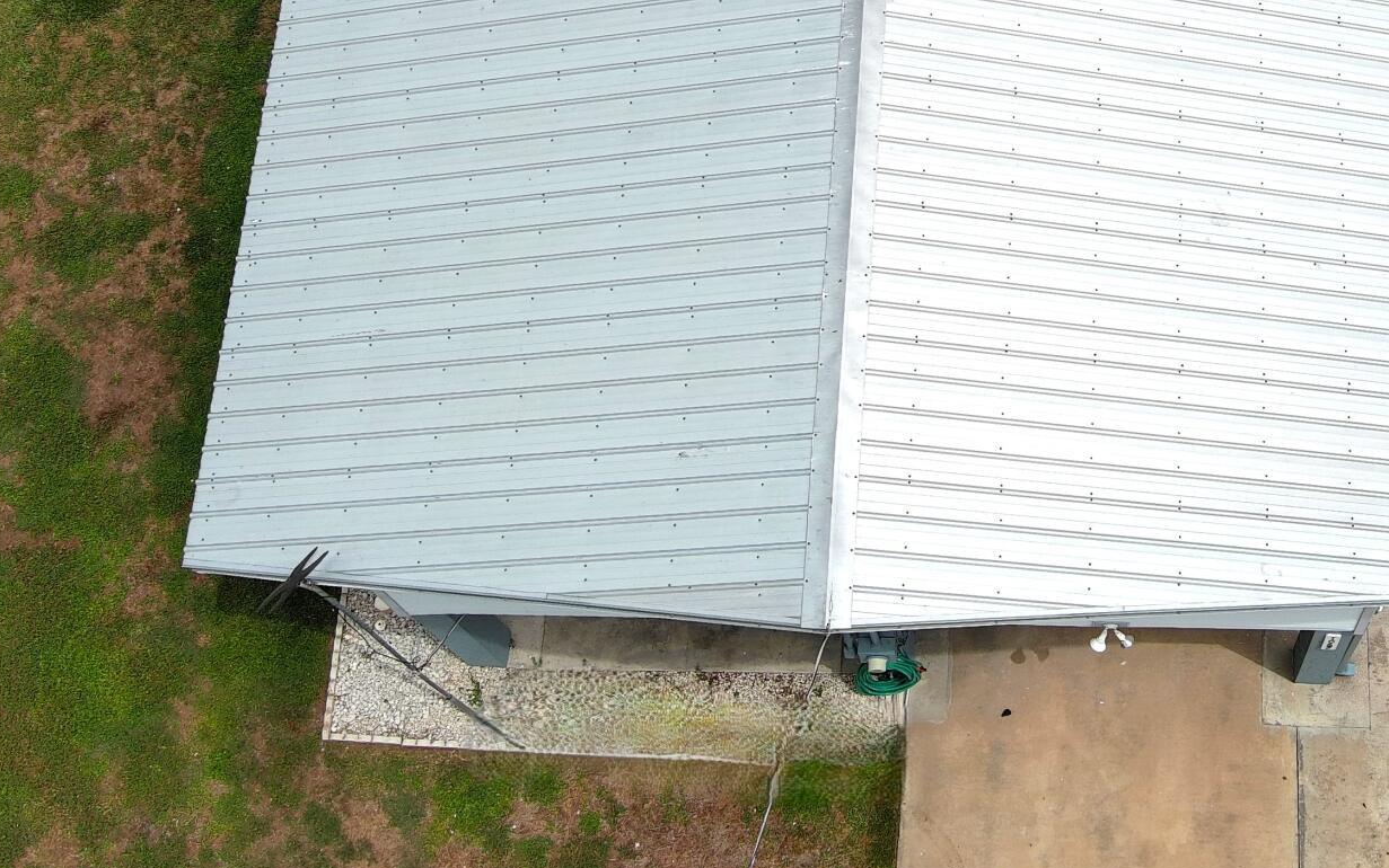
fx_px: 2726
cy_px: -99
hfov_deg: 28.0
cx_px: 1115
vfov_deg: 17.5
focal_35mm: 72
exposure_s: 1/3906
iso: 100
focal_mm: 10.57
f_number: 2.8
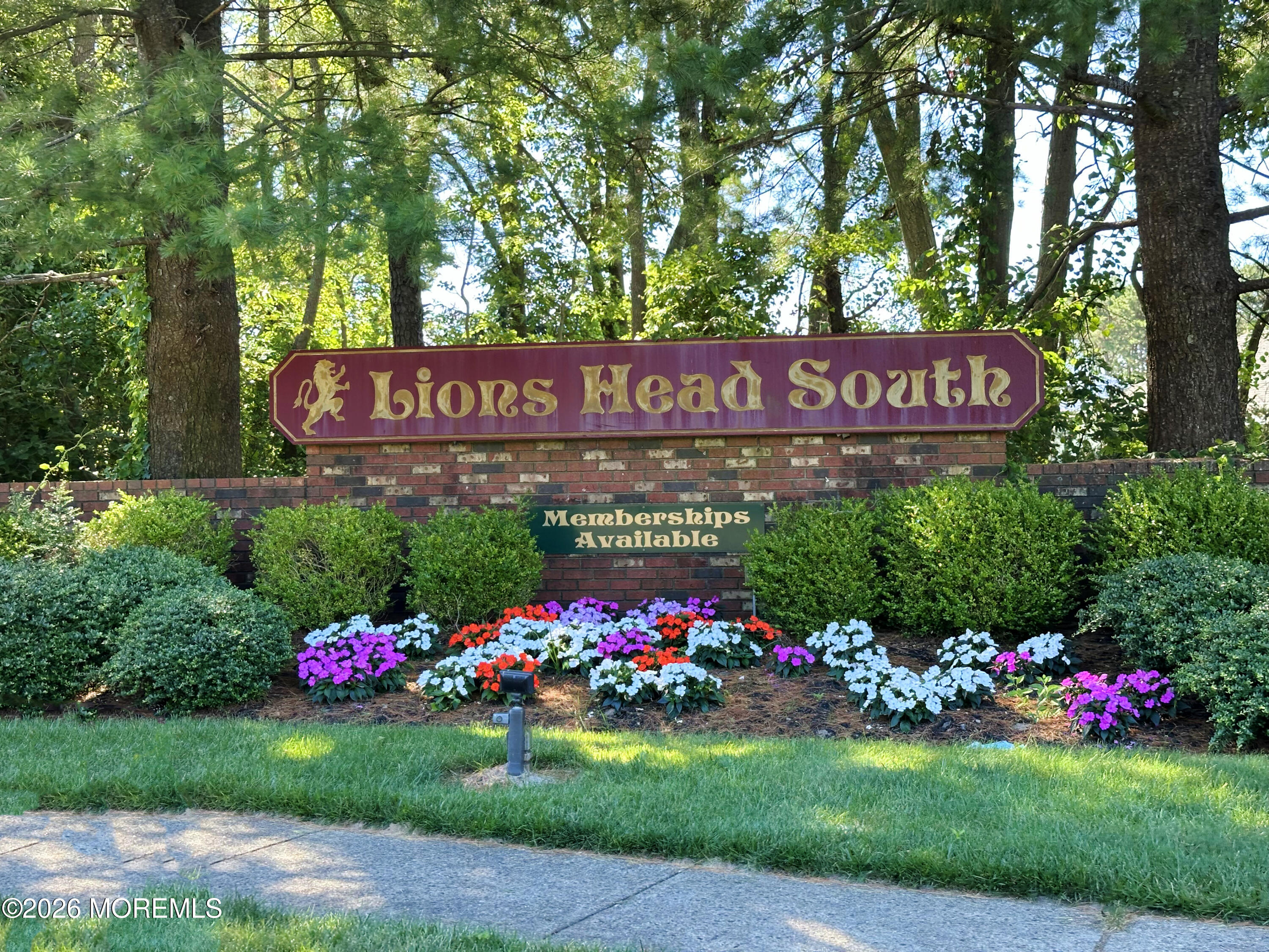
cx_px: 634
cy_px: 476
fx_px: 1760
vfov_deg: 30.3
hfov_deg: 39.7
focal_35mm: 48
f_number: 1.78
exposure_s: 1/195
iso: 64
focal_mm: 6.86
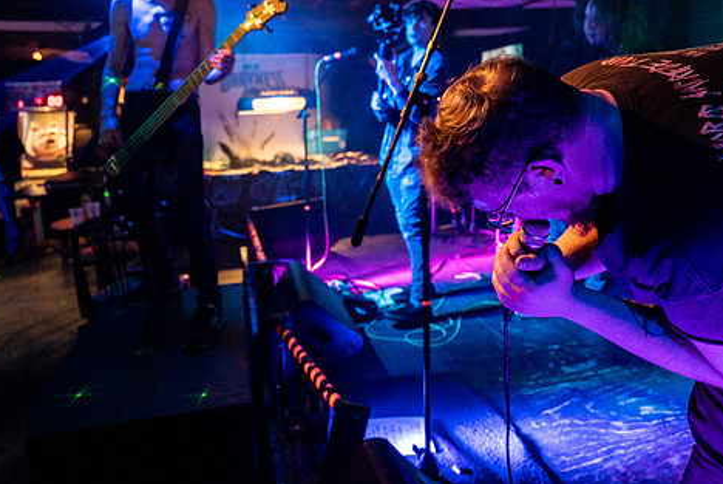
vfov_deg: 49.2
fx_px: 523
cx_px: 354
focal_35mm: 26
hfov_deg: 69.3
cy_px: 186
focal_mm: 21
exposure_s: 1/200
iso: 3200
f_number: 2.8
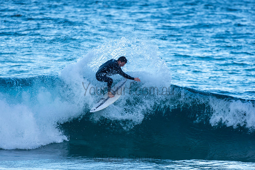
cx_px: 128
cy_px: 85
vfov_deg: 1.8
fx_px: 5313
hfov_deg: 2.7
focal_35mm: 750
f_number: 5.6
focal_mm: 500
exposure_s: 1/800
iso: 400
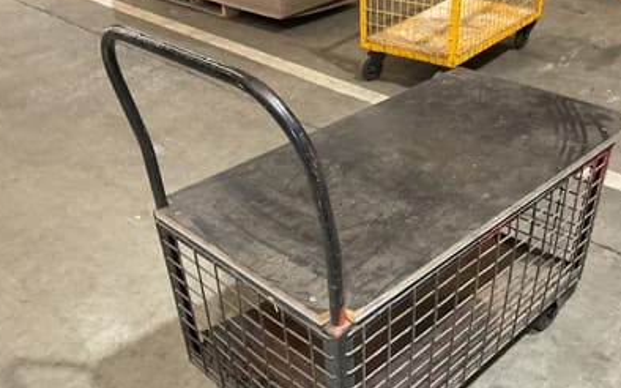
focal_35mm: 39
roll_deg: +1.9
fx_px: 660
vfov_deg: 32.5
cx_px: 345
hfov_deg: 50.3
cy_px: 259
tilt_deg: -38.3
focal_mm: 3
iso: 250
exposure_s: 1/60
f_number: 1.8
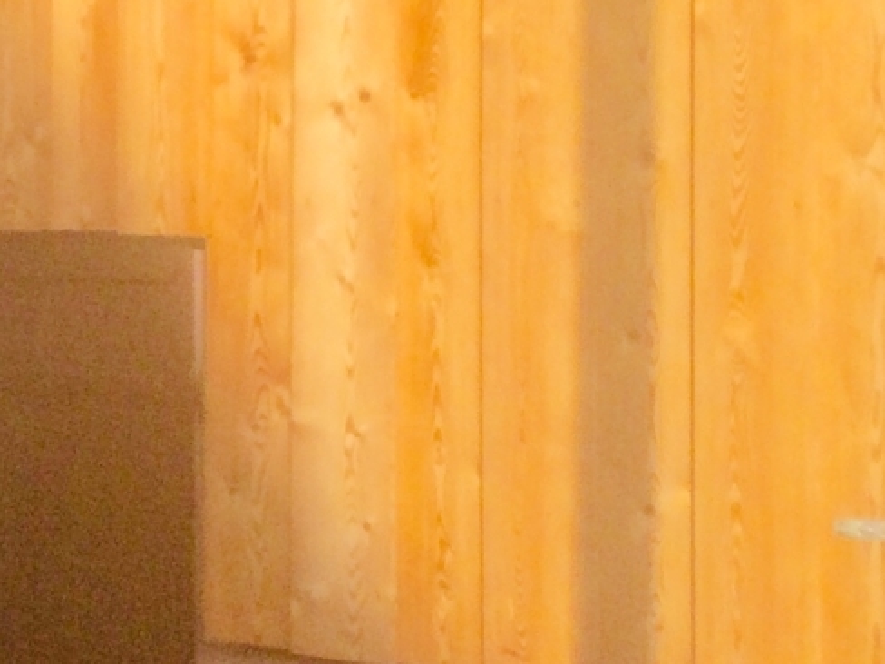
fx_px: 2915
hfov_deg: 15.3
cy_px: 192
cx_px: -609
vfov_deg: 13.0
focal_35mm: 114
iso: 32
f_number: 2.2
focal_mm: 4.15
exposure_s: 1/2415
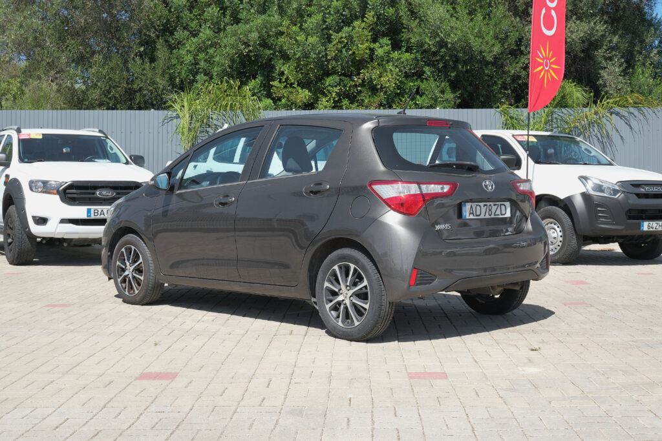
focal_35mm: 51
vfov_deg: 26.5
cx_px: 331
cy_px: 220
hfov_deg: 38.9
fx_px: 938
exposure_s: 1/180
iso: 160
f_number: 9
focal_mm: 34.3
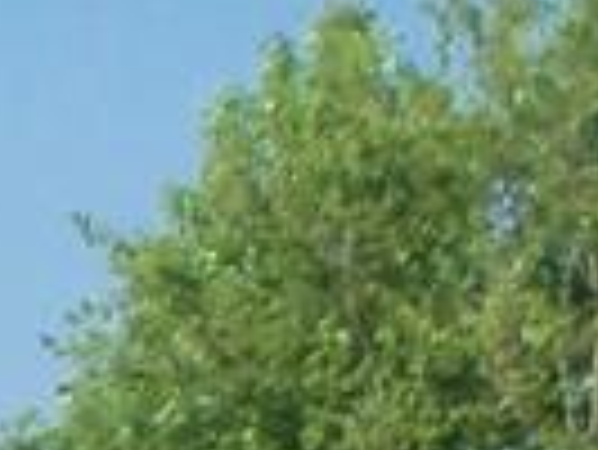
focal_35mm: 400
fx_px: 6916
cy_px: 1652
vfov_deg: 3.6
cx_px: -1619
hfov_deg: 4.6
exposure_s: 1/640
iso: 80
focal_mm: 9.3
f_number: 3.3
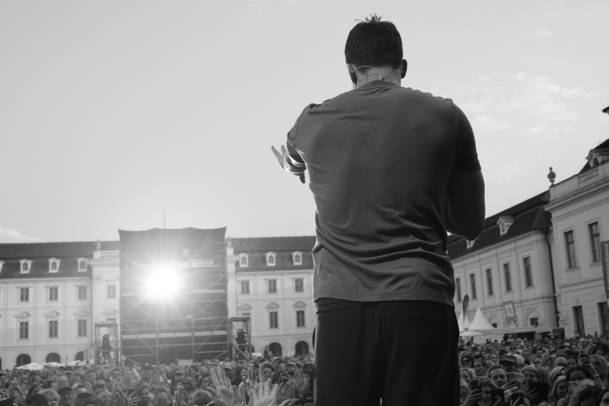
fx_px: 710
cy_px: 203
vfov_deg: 31.9
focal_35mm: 42
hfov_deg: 46.4
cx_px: 304
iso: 100
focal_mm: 28
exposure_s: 1/125
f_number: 5.6
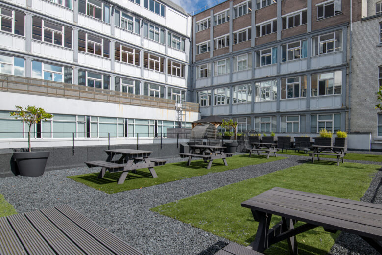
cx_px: 239
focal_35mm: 20
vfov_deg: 61.8
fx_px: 212
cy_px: 141
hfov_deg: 82.3
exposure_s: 1/250
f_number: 8
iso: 100
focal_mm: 15
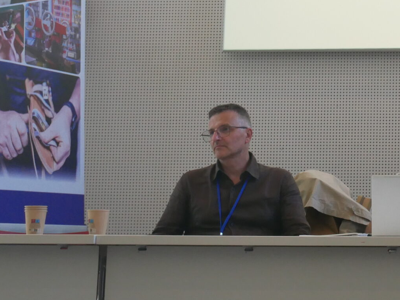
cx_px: 500
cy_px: -23
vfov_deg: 12.1
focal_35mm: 121
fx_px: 1398
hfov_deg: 15.6
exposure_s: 1/60
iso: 1000
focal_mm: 24
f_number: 5
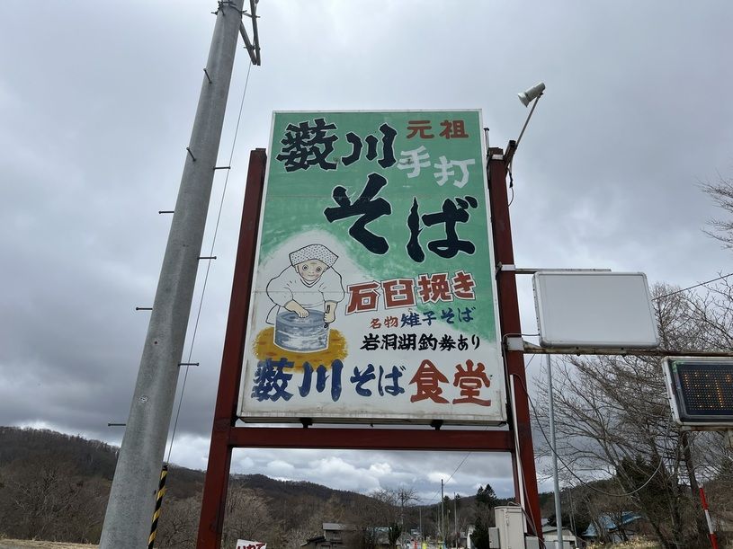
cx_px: 366
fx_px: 550
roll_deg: -1.7
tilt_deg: +23.0
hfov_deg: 67.3
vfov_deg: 53.1
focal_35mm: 26
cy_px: 274
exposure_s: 1/5319
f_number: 1.6
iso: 50
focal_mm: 5.1
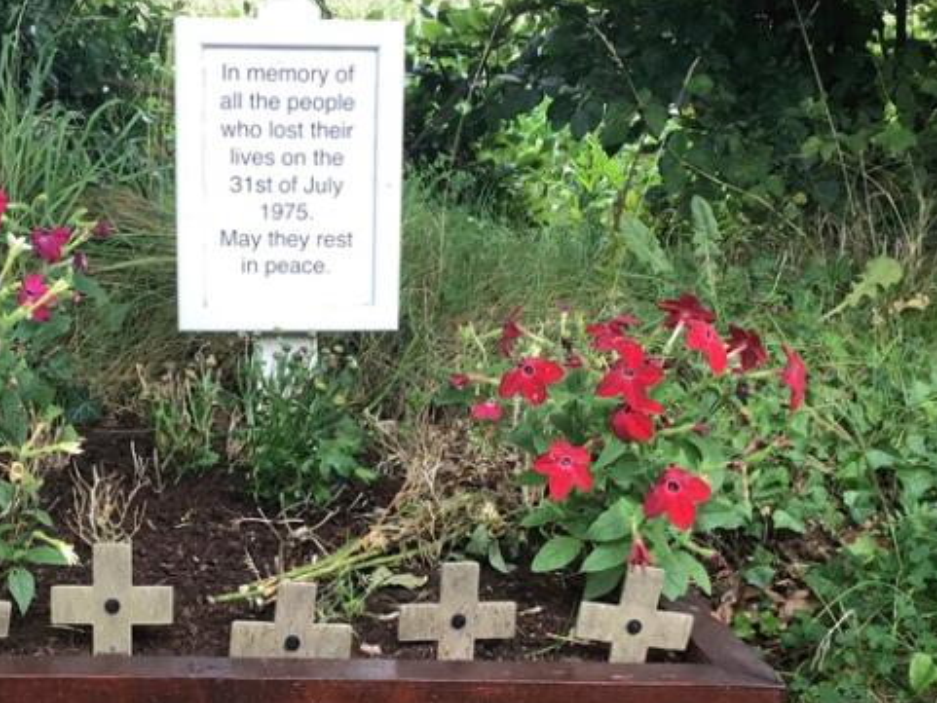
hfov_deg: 32.9
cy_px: 433
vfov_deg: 25.2
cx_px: 310
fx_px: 1570
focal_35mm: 58
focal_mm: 3.3
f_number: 2.4
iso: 32
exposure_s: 1/100
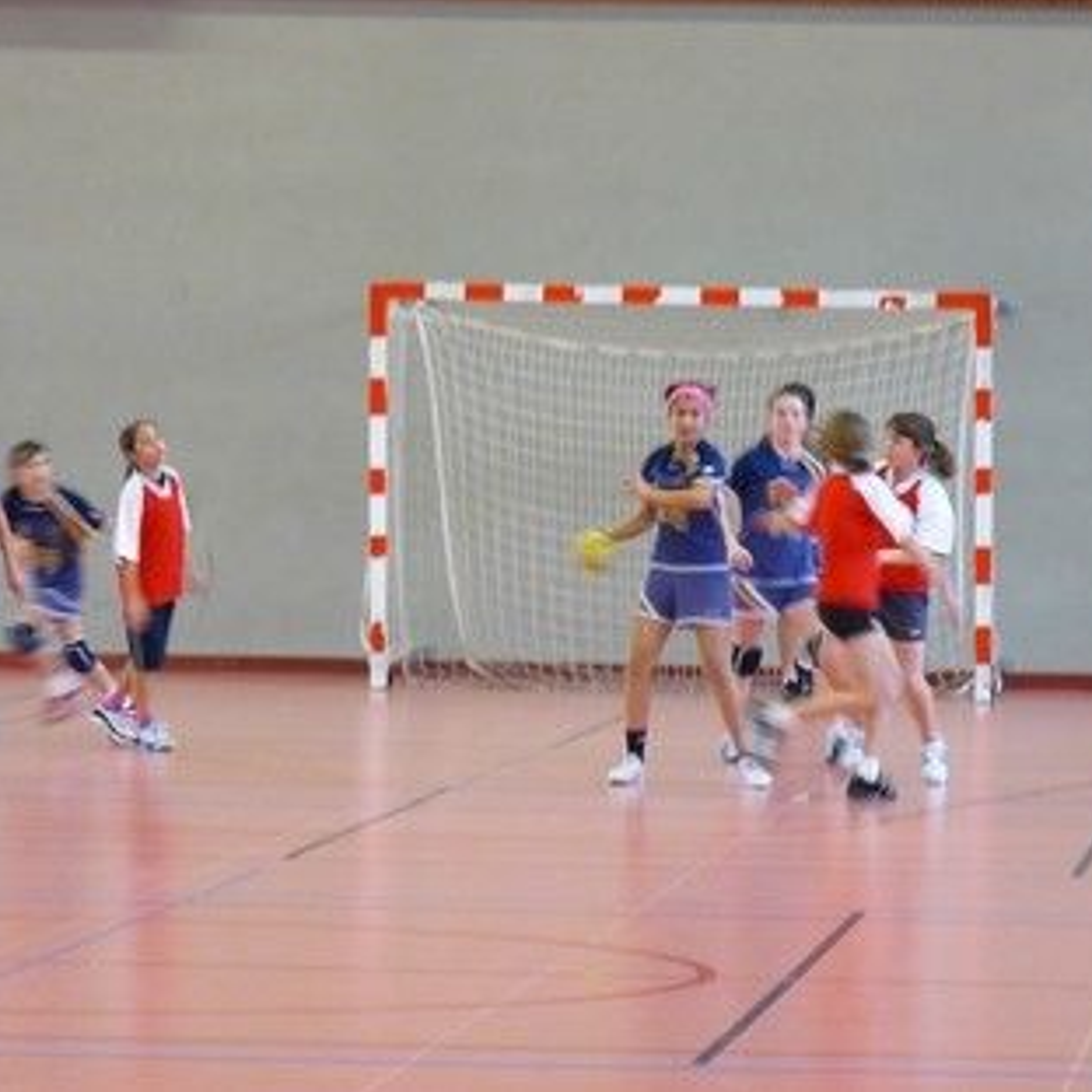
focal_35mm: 226
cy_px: 544
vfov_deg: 7.7
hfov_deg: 7.7
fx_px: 8066
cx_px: 536
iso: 200
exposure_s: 1/30
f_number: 3.3
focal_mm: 31.6
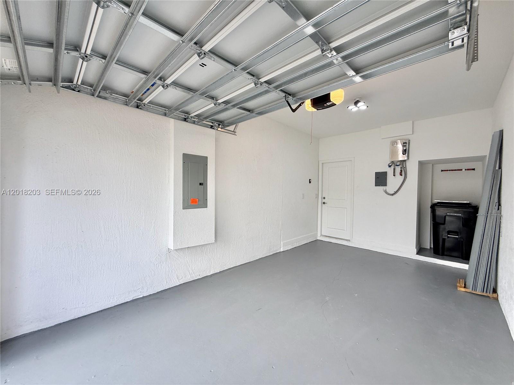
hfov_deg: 102.1
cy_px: 192
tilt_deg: -0.4
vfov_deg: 85.7
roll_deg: -1.3
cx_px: 257
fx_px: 208
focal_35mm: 14
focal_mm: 2.22
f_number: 2.2
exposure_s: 1/159
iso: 64
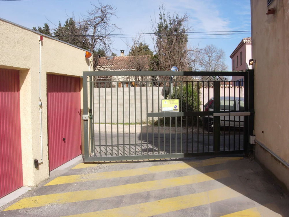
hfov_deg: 49.0
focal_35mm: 38
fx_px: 317
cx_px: 144
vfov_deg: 37.7
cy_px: 108
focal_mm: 7.8
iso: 79
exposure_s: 1/836
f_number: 4.8
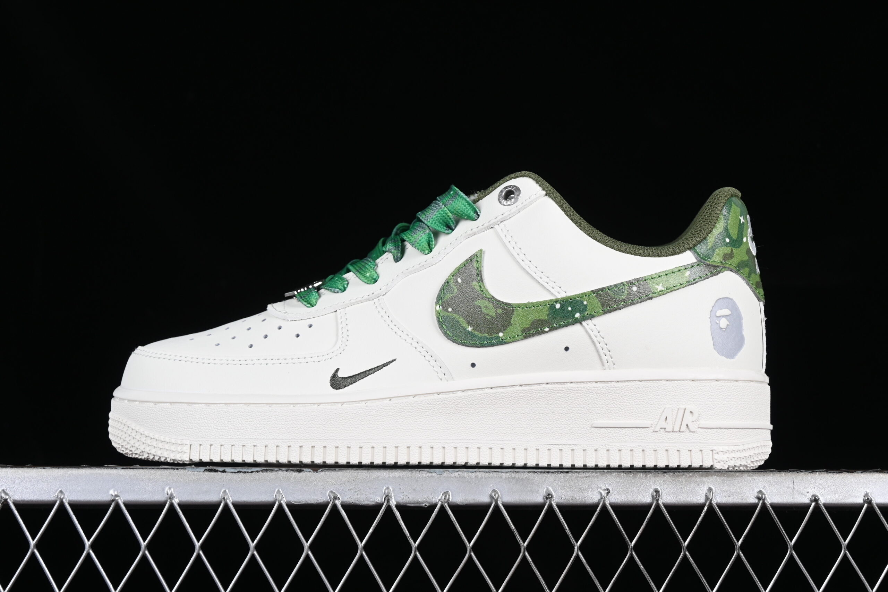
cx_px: 444
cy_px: 296
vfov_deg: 18.2
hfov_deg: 27.0
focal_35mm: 75
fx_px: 1850
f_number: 8
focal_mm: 50
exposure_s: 1/100
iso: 160
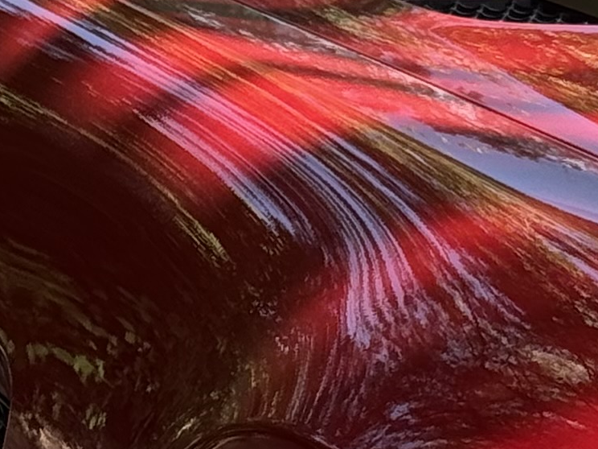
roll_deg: +1.1
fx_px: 4492
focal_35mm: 260
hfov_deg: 7.6
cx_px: -35
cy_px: 525
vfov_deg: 5.7
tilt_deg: -12.3
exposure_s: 1/530
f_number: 1.78
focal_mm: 6.76
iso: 100
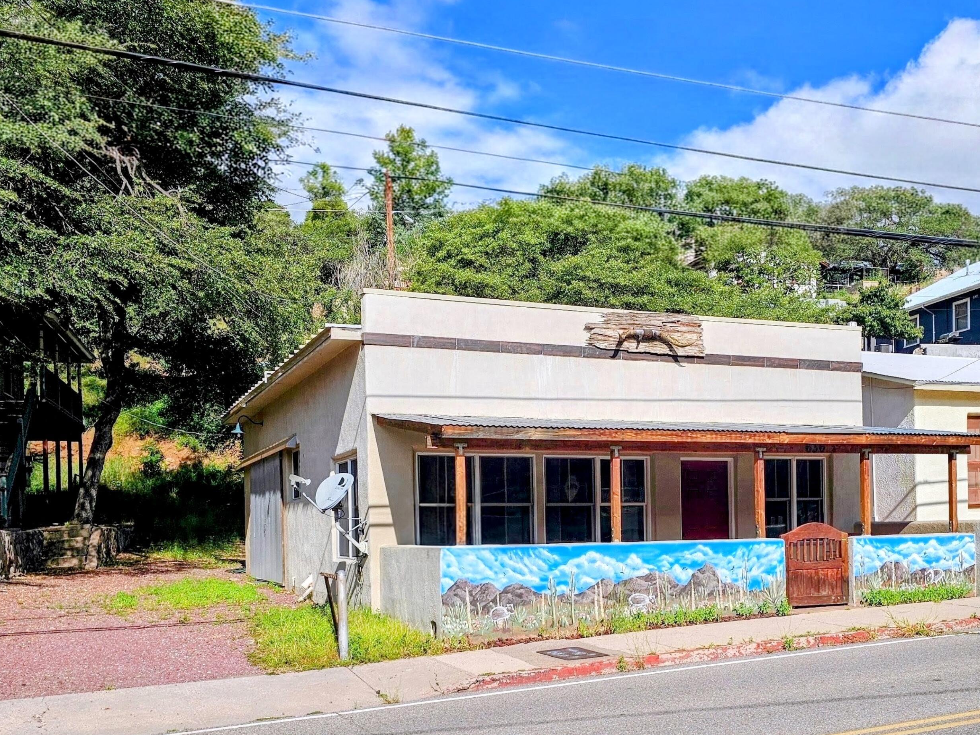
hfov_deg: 63.2
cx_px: 555
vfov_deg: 49.7
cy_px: 354
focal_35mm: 28
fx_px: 793
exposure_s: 1/1235
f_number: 1.7
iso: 10
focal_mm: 6.3
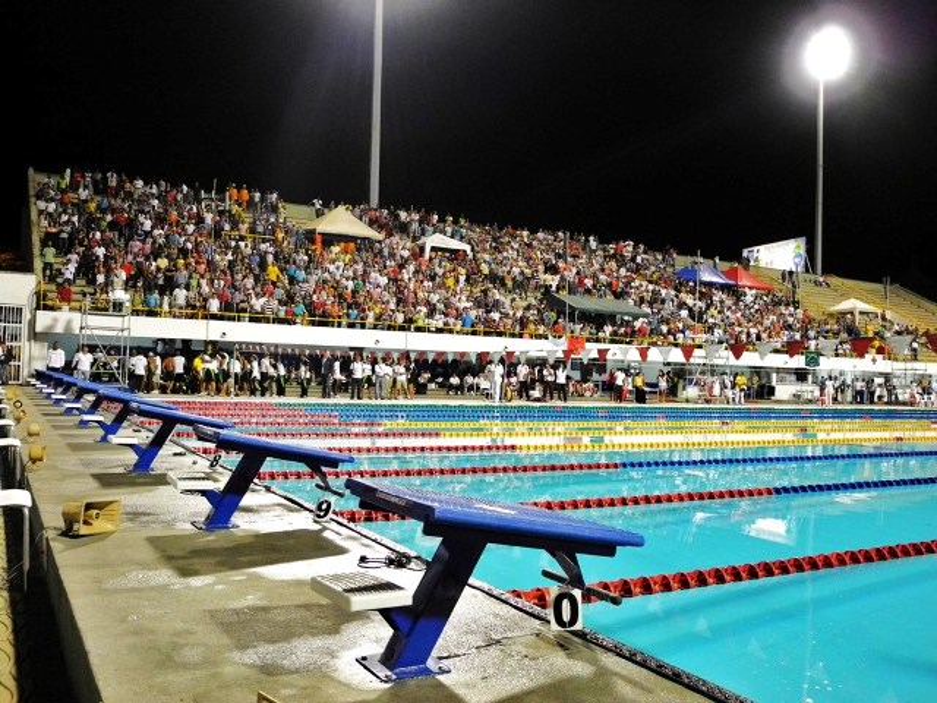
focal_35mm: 32
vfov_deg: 44.2
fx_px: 866
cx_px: 468
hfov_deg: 56.8
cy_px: 352
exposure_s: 1/60
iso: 800
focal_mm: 6.8
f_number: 2.8
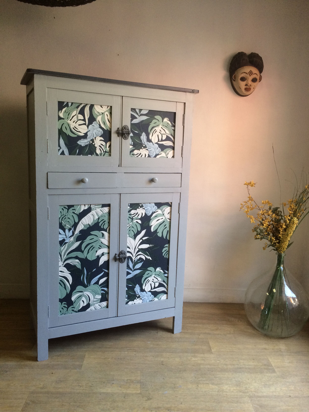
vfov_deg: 61.7
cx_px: 154
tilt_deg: -12.1
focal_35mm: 29
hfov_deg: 48.2
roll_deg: -2.3
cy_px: 206
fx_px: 345
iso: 50
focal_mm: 4.15
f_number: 2.2
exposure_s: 1/30
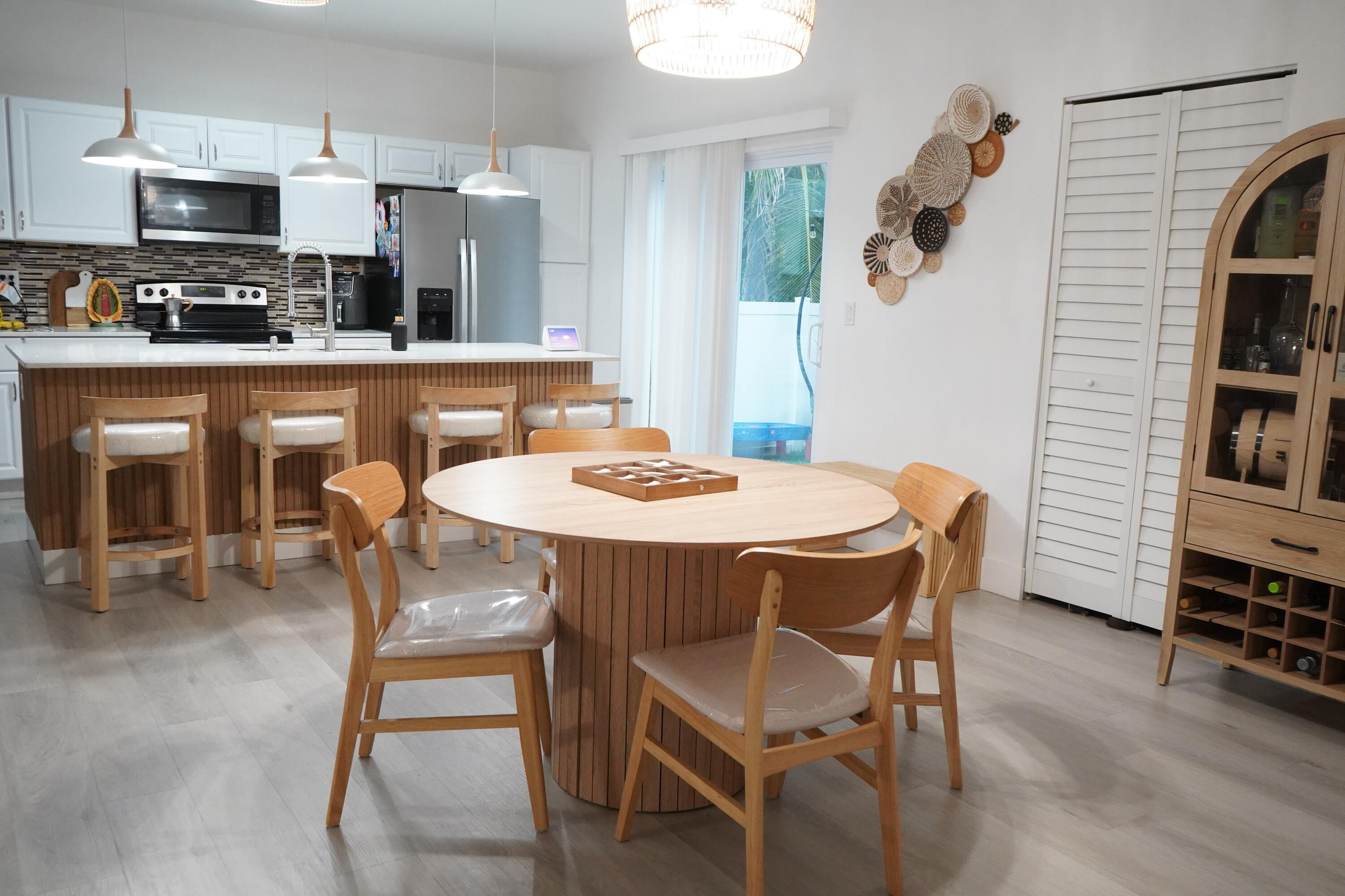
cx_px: 672
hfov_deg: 63.7
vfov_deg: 45.0
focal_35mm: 29
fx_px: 1083
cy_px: 448
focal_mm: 29
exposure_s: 1/125
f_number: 5.6
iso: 6400
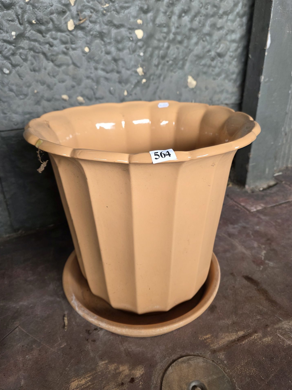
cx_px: 147
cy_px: 190
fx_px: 270
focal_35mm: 24
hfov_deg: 56.8
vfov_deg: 71.6
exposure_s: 1/100
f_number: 1.7
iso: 160
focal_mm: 6.3
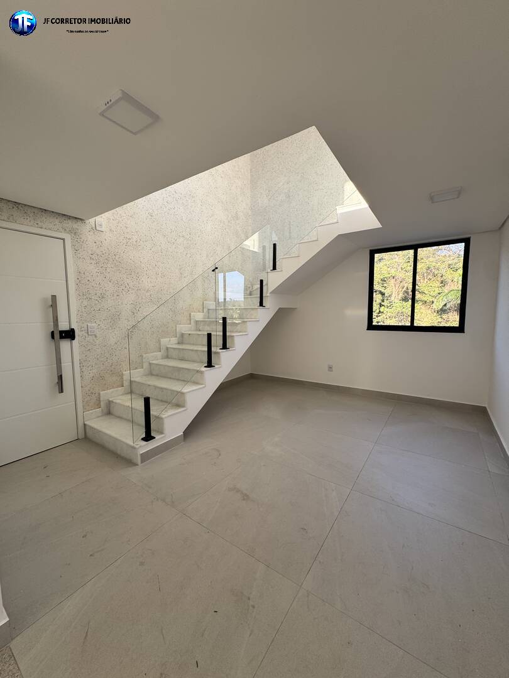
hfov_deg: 85.7
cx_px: 254
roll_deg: +1.0
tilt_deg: -5.3
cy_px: 339
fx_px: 274
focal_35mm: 14
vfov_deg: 102.1
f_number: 2.2
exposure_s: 1/148
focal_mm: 2.22
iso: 40
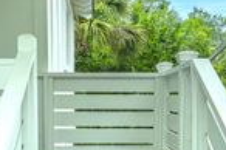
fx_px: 301
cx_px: 104
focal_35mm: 48
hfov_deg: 41.1
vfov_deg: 27.9
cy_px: 53
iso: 100
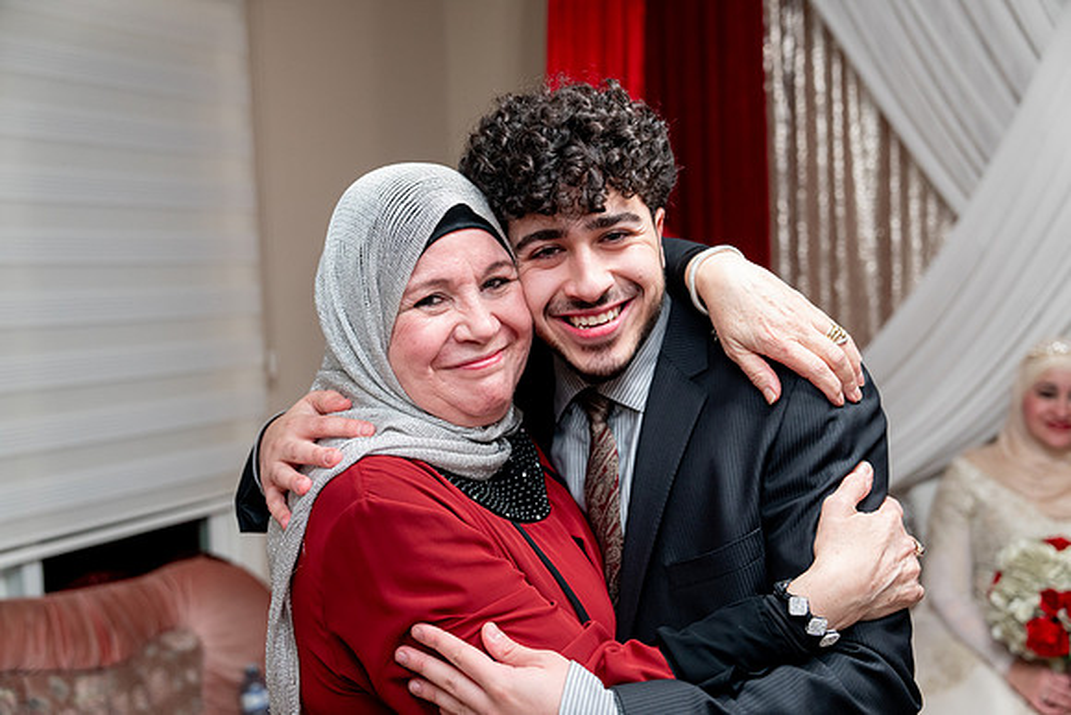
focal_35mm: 38
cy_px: 358
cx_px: 536
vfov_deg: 35.1
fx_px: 1131
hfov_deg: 50.7
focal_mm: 38
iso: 1600
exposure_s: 1/160
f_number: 2.8
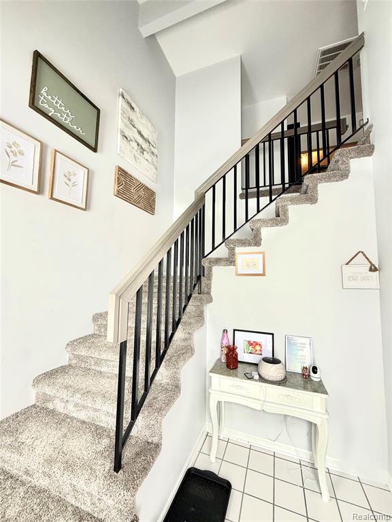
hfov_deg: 85.7
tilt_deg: +4.3
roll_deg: -1.4
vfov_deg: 102.1
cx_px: 196
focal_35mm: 14
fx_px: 211
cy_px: 261
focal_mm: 2.22
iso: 100
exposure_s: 1/99
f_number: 2.2
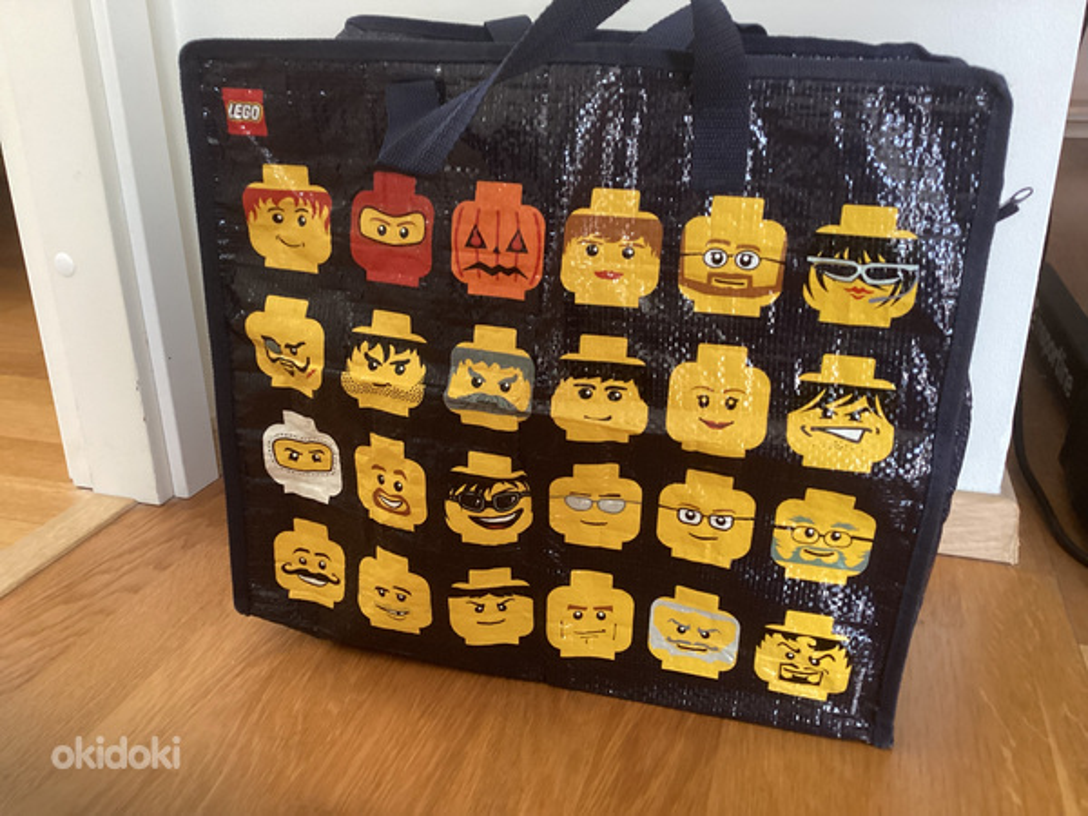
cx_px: 544
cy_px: 408
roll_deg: +1.1
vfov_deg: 45.4
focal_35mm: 31
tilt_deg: -23.0
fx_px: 974
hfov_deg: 58.4
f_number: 2.4
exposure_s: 1/40
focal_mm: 3.3
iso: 320
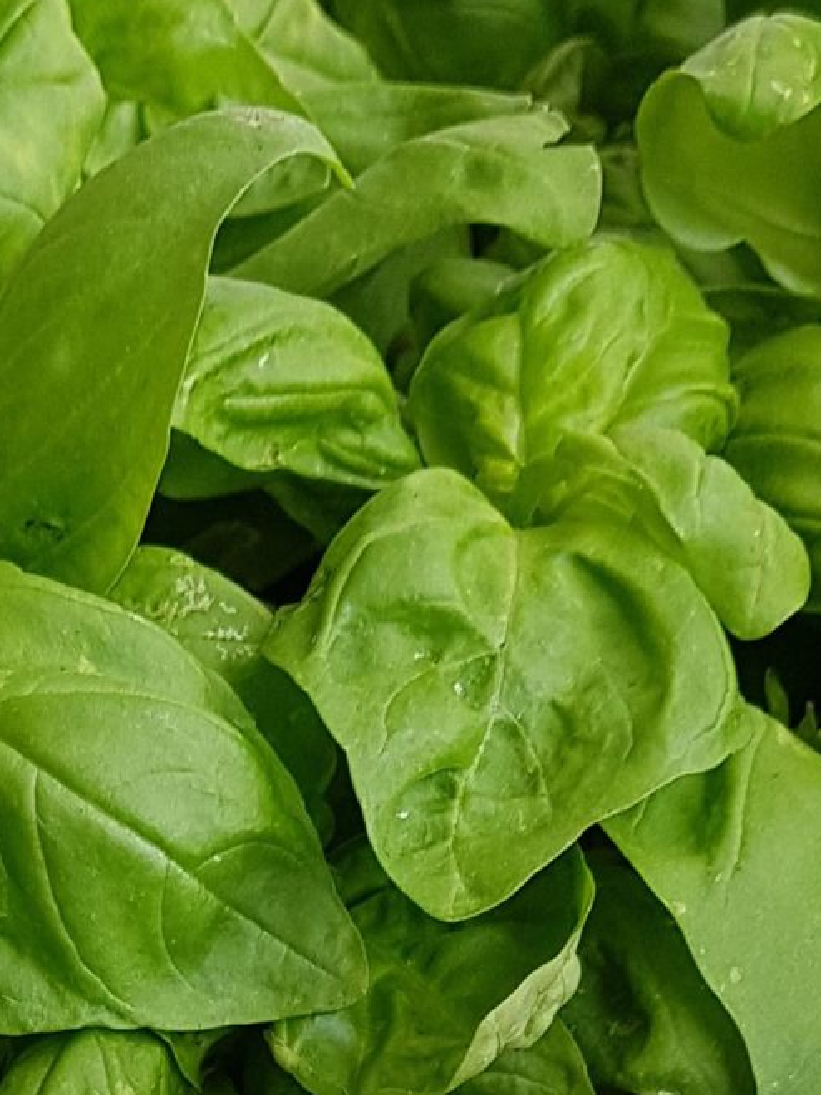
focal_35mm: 101
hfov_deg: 14.2
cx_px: -141
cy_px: 1871
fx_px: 3195
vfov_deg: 16.7
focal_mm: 4.2
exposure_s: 1/164
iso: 40
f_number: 1.7
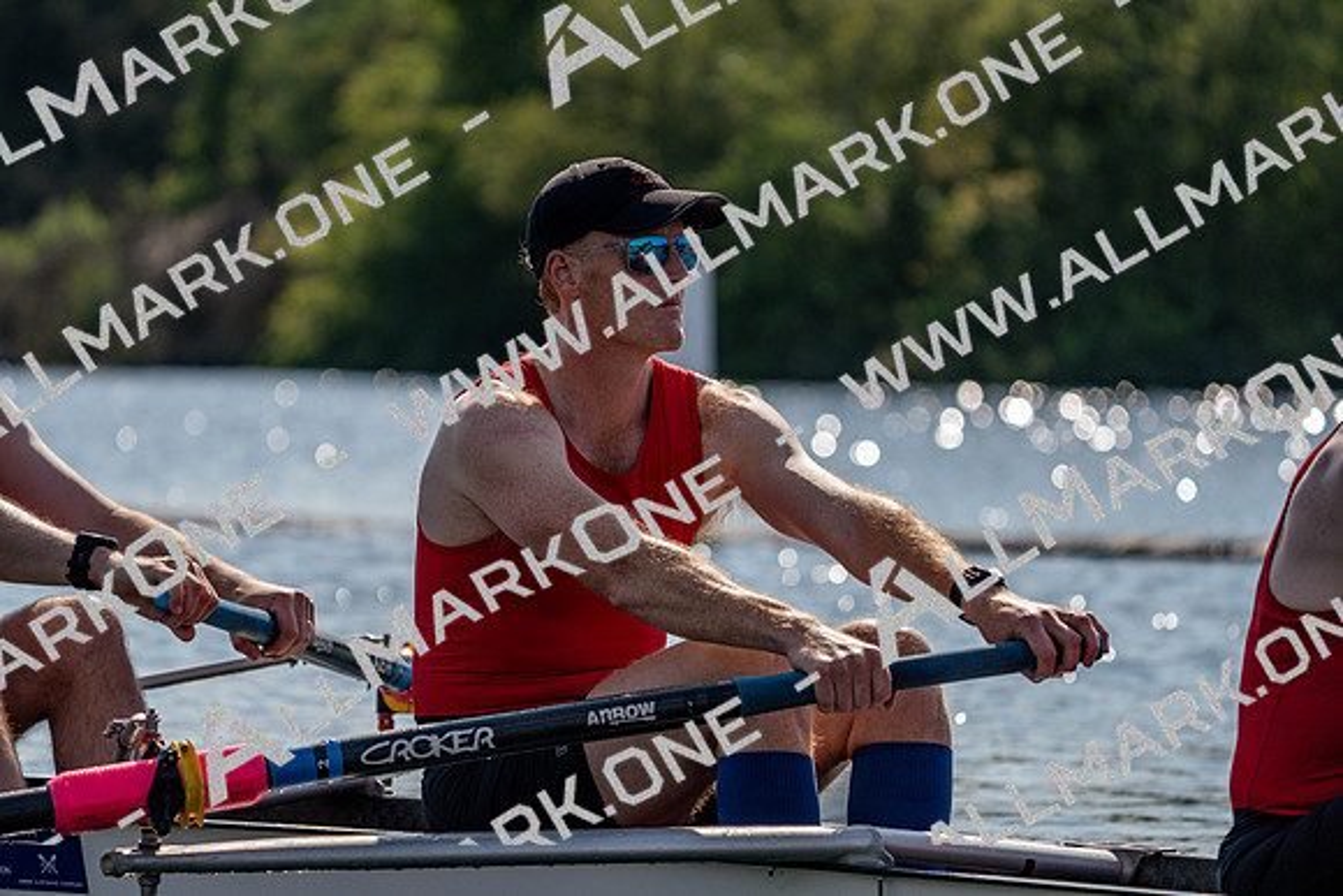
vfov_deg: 5.5
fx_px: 9254
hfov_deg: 8.3
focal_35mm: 248
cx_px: 672
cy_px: 448
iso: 125
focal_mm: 248
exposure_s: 1/1600
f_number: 5.6
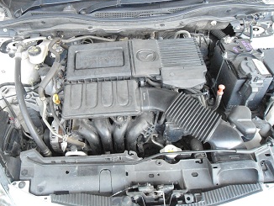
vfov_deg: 45.3
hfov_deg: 58.2
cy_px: 85
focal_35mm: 31
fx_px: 246
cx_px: 123
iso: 400
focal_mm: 4.7
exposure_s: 1/200
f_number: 2.8
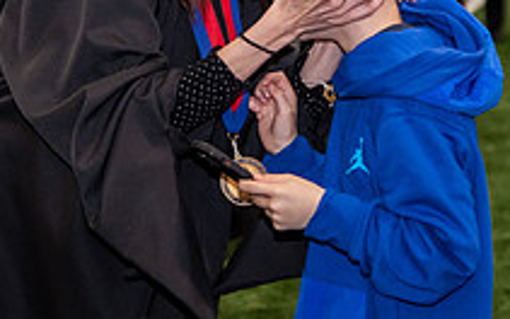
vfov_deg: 6.2
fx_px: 2920
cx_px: 249
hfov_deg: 10.0
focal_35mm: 210
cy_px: -37
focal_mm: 75
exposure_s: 1/125
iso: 1000
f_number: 4
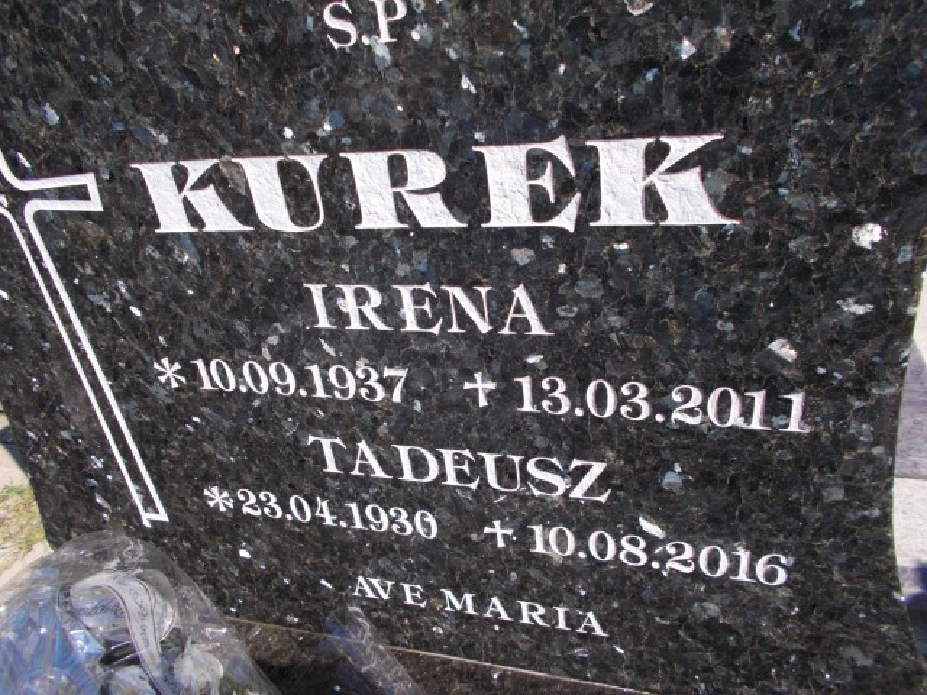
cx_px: 464
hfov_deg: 67.3
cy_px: 348
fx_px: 696
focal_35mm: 26
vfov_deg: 53.1
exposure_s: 1/125
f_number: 8
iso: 80
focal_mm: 4.6
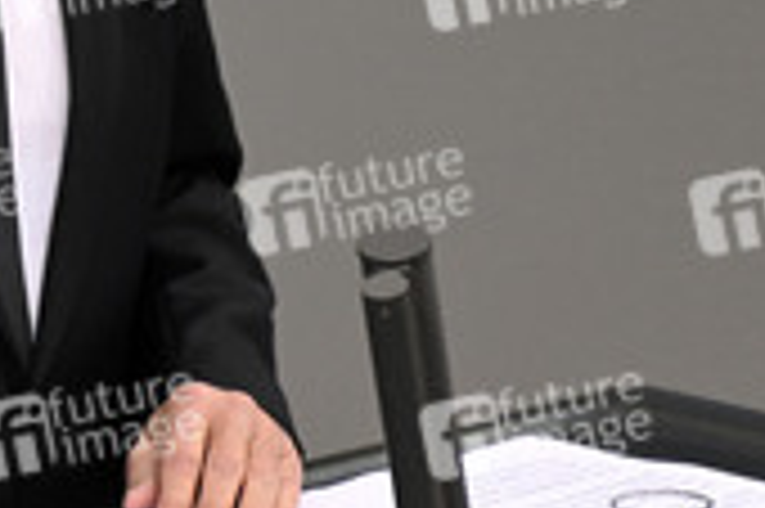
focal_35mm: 1324
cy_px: -135
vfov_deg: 1.0
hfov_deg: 1.6
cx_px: -34
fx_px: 28107
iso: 8000
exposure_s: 1/320
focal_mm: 500
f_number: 5.6
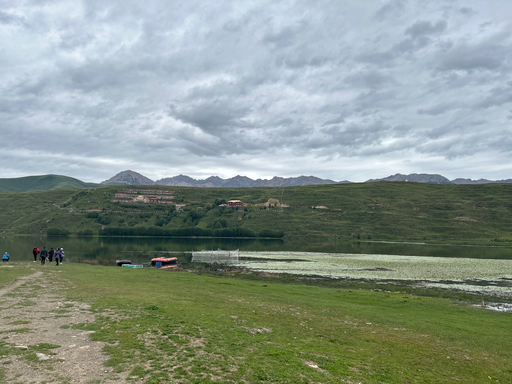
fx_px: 385
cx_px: 256
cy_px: 192
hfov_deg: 67.3
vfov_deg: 53.1
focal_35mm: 26
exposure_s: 1/3704
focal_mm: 5.7
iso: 50
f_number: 1.5
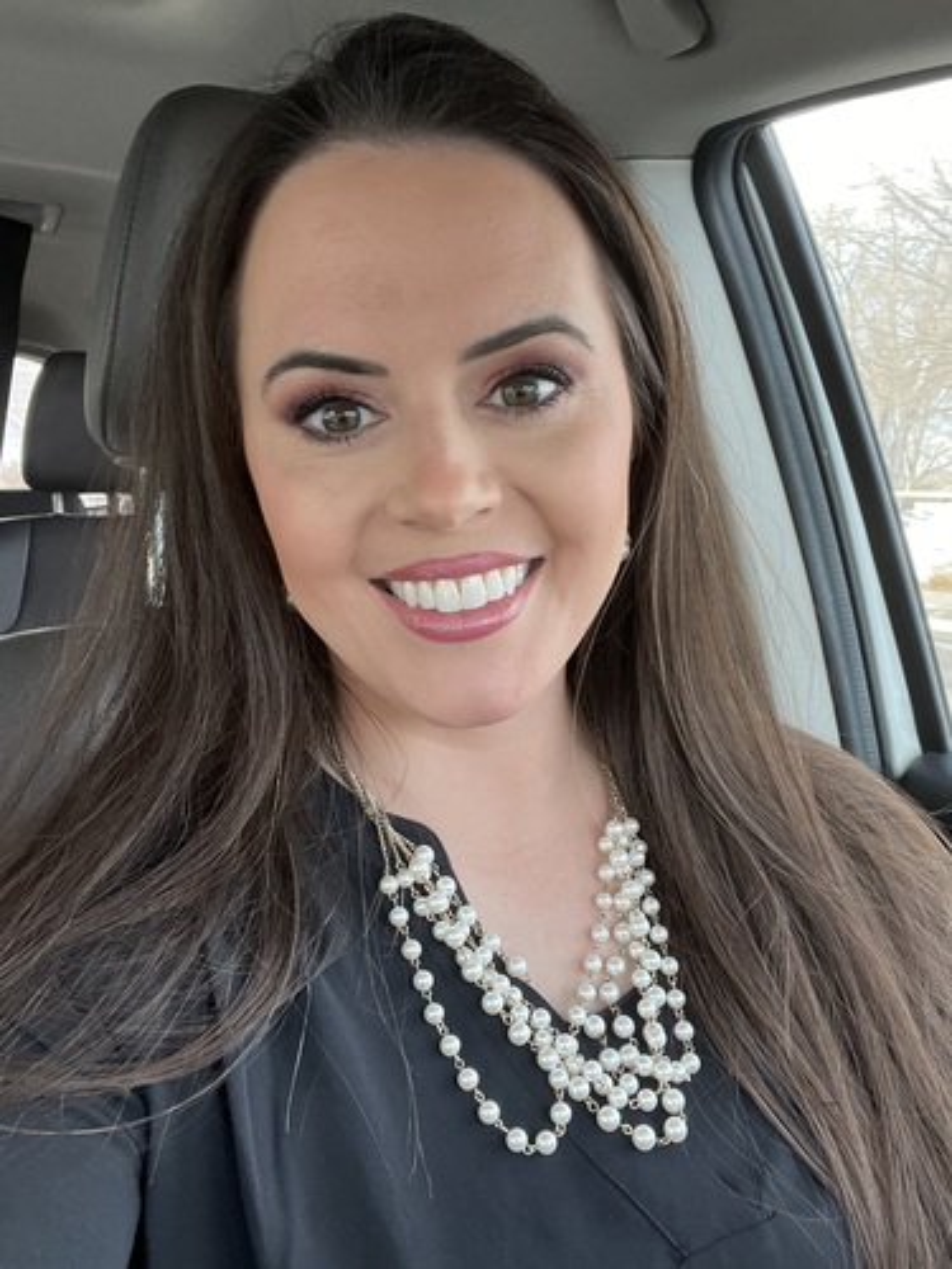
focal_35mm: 30
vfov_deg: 60.0
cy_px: 634
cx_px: 476
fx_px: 1100
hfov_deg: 46.8
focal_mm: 2.71
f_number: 2.2
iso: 100
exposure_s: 1/120
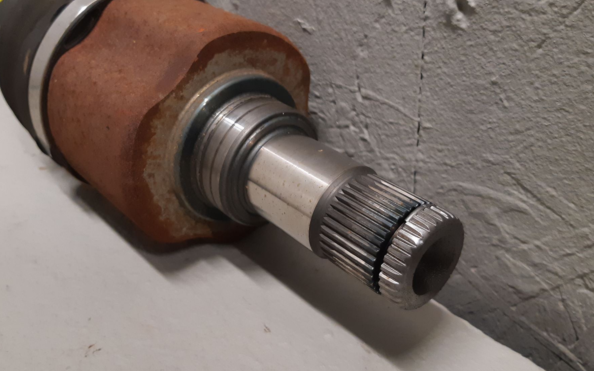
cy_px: 177
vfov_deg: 39.4
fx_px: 518
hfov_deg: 59.5
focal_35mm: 32
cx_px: 261
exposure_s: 1/50
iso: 200
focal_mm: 3.93
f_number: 1.7
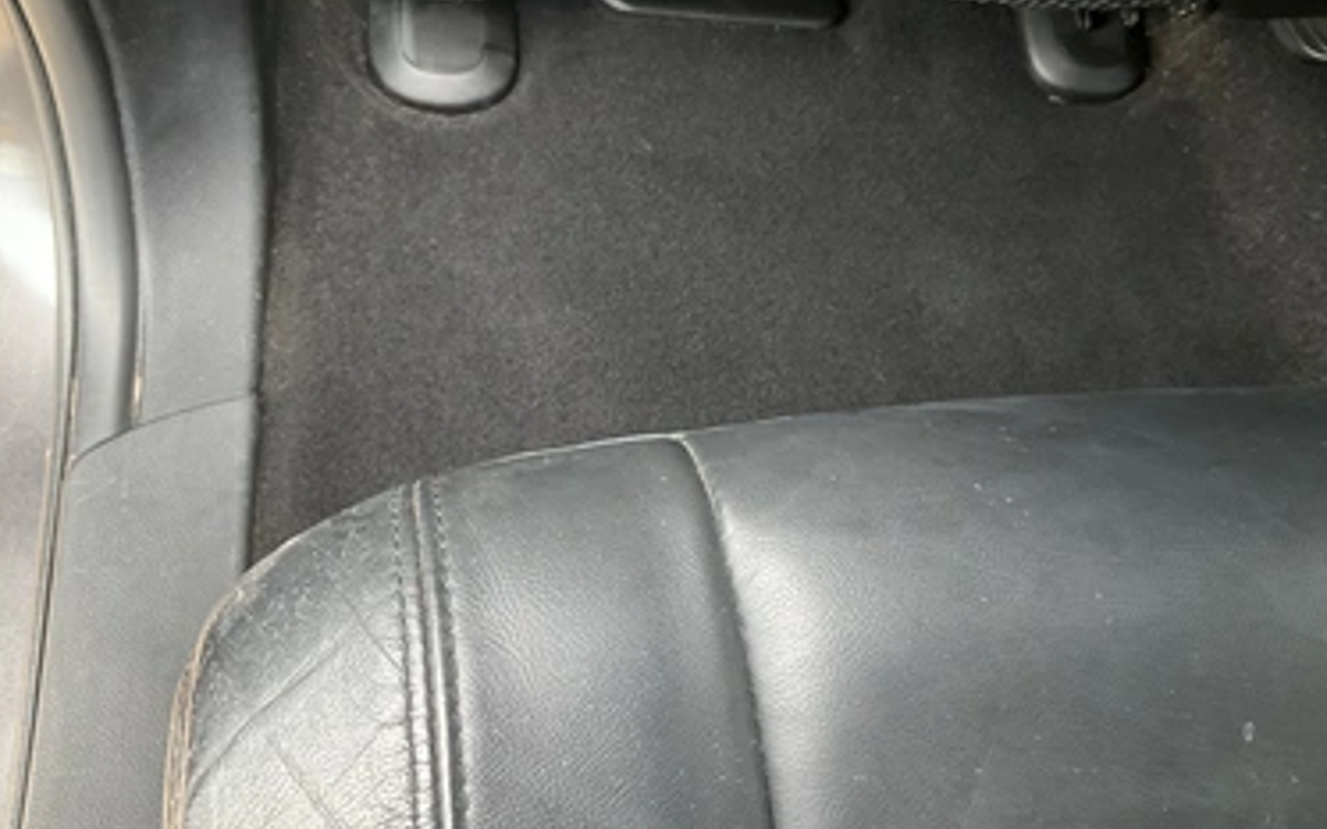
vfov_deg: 38.1
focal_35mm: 33
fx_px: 1193
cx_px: 690
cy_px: 317
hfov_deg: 58.1
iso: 320
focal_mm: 3
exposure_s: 1/39
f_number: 1.8
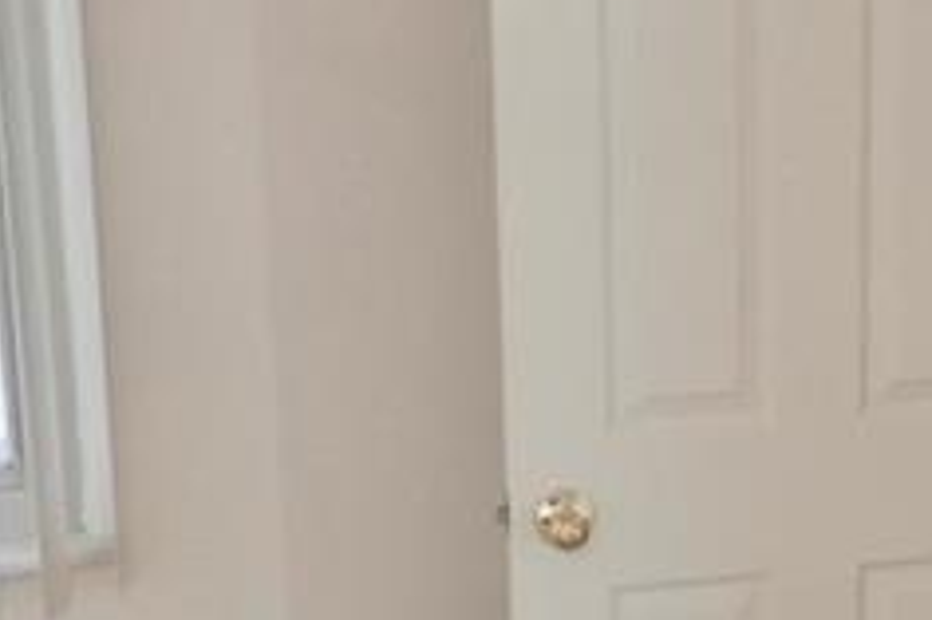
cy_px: 312
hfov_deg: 29.4
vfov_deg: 20.9
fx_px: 1682
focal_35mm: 65
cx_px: 877
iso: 640
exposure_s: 1/60
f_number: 3.4
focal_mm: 4
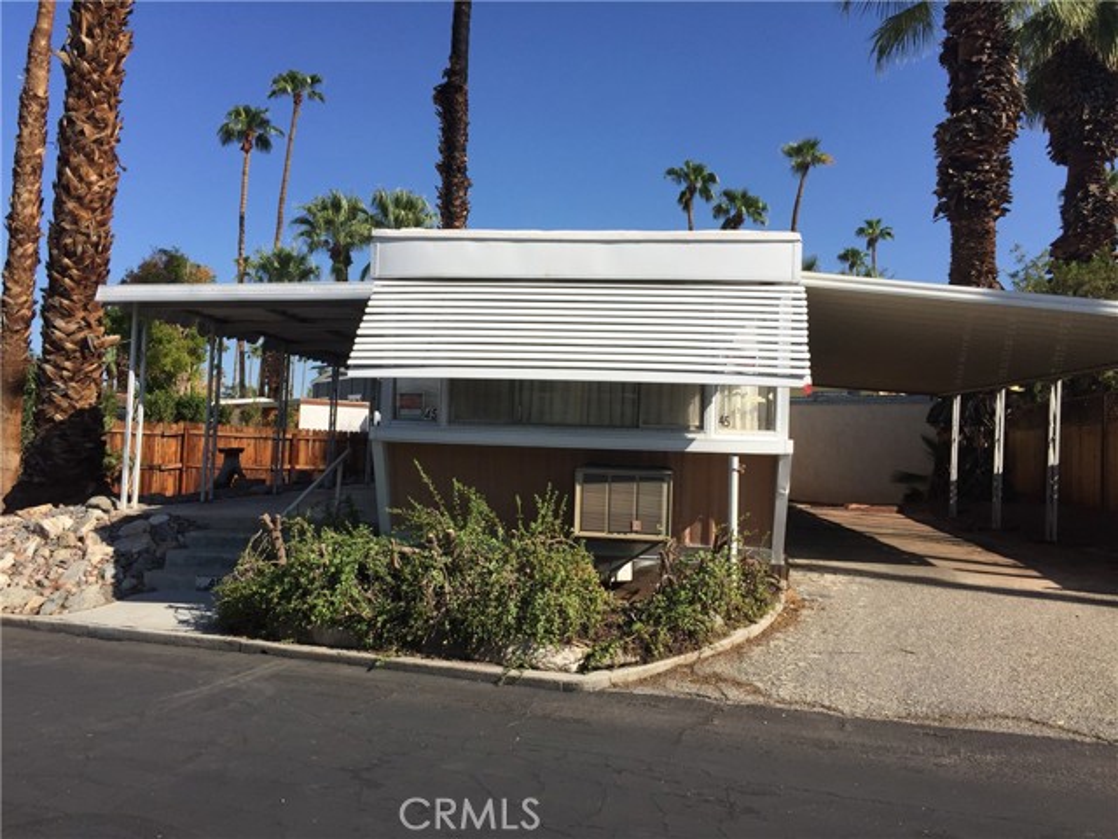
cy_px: 420
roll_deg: -2.8
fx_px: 937
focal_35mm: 29
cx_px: 559
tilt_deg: +1.7
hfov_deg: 61.7
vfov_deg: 48.2
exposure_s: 1/2639
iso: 32
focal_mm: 4.15
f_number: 2.2
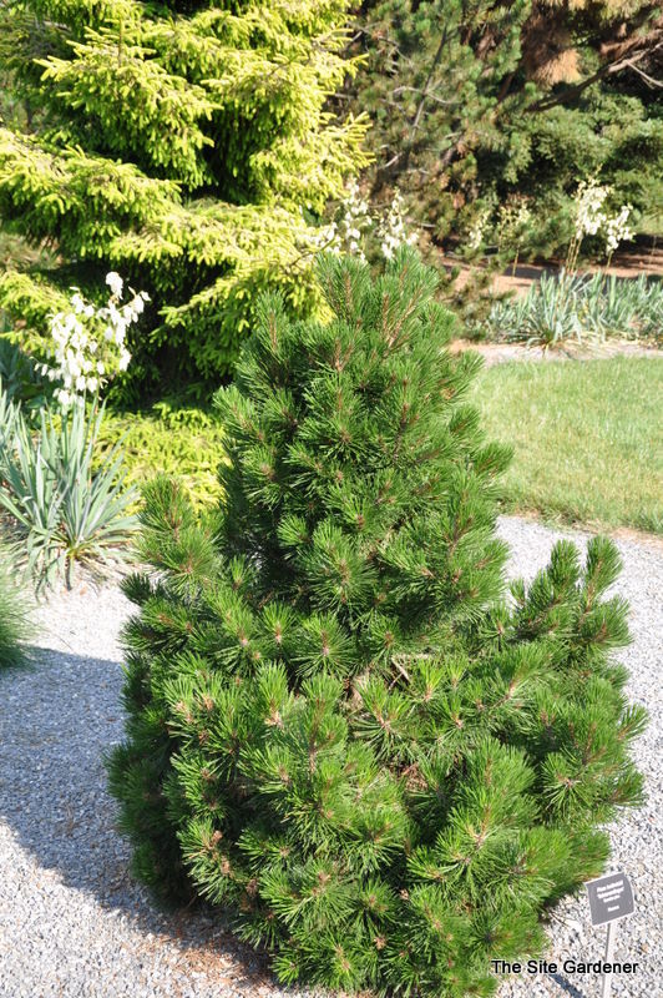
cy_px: 499
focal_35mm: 45
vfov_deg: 43.6
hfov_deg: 29.8
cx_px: 332
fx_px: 1245
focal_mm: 30
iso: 200
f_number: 7.1
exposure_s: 1/200
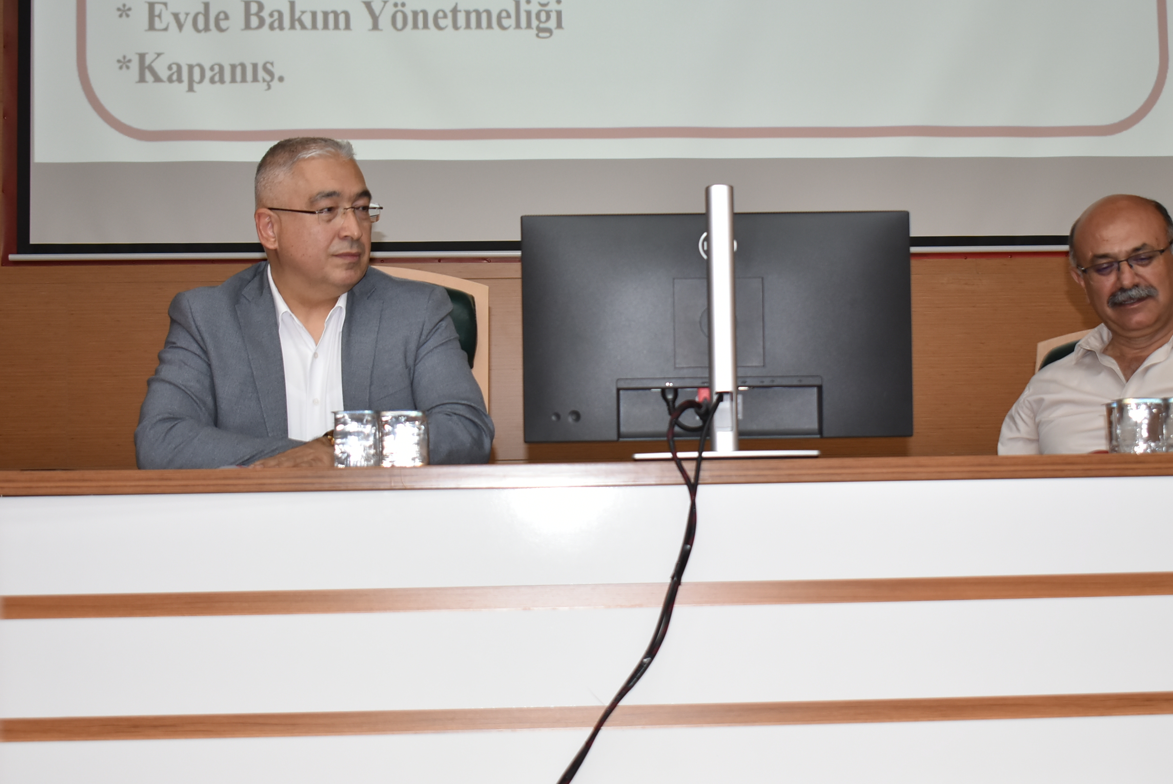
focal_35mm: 62
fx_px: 2022
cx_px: 669
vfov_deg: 21.9
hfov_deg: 32.3
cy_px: 379
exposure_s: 1/60
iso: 500
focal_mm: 34
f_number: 4.5
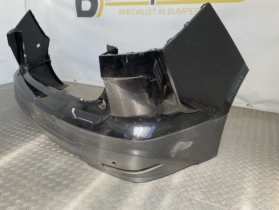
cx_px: 140
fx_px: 234
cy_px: 105
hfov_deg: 61.7
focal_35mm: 29
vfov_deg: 48.2
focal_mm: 3
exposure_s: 1/197
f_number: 1.8
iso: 16
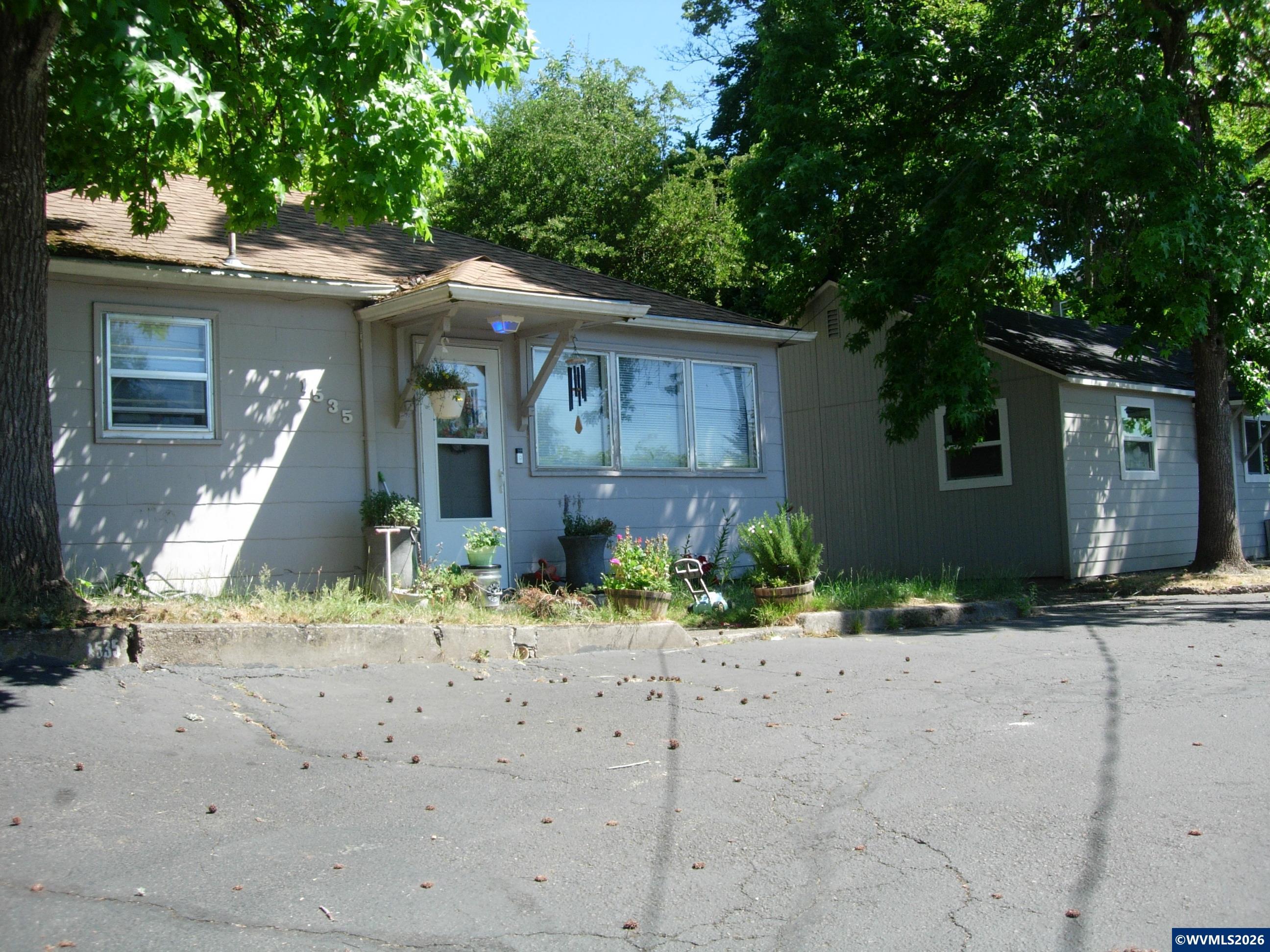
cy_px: 476
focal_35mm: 38
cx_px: 635
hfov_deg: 49.0
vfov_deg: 37.7
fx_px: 1394
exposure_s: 1/575
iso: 64
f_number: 2.8
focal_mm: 7.8
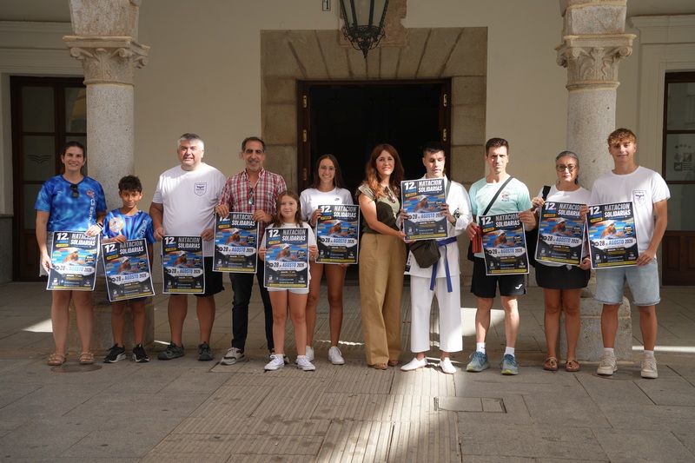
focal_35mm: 45
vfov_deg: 29.9
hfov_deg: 43.6
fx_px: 869
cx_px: 348
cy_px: 232
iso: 100
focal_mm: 45
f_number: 4
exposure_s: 1/250
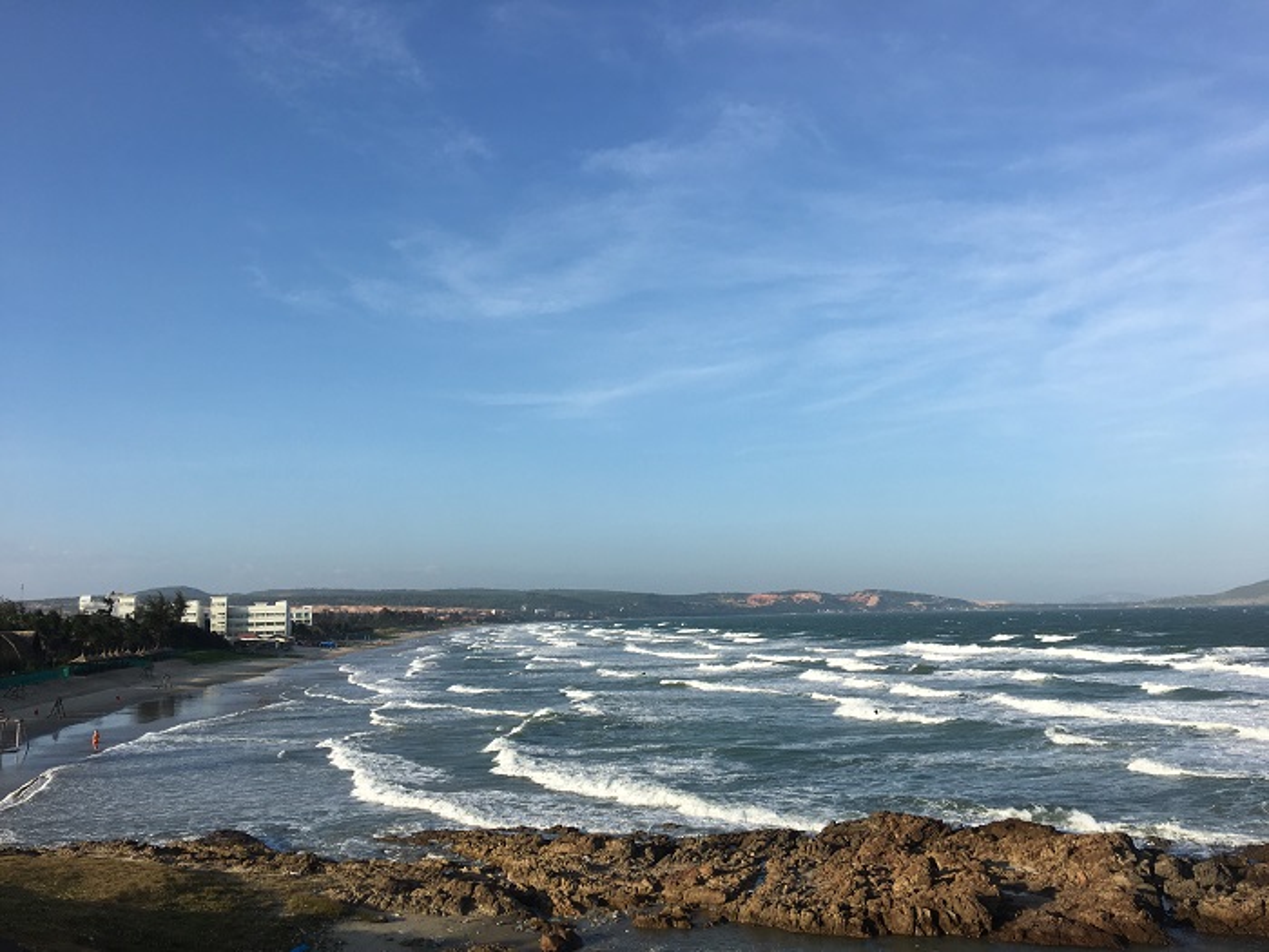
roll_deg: -0.1
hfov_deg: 61.7
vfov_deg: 48.2
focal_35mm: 29
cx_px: 634
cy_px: 476
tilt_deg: +7.2
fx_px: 1063
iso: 25
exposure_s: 1/1374
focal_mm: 4.15
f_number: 2.2
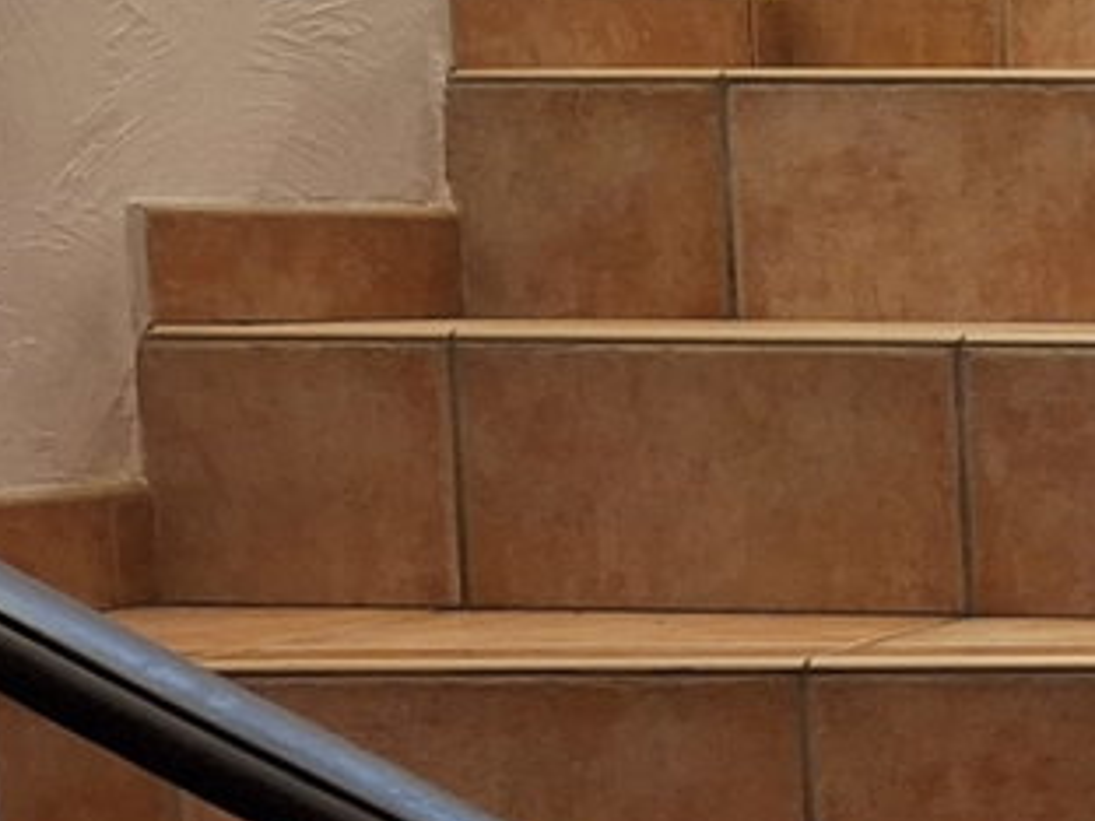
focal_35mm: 118
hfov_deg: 12.5
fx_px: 3733
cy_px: 537
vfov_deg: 12.5
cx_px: 2730
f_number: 1.8
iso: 320
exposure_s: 1/25
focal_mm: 5.54
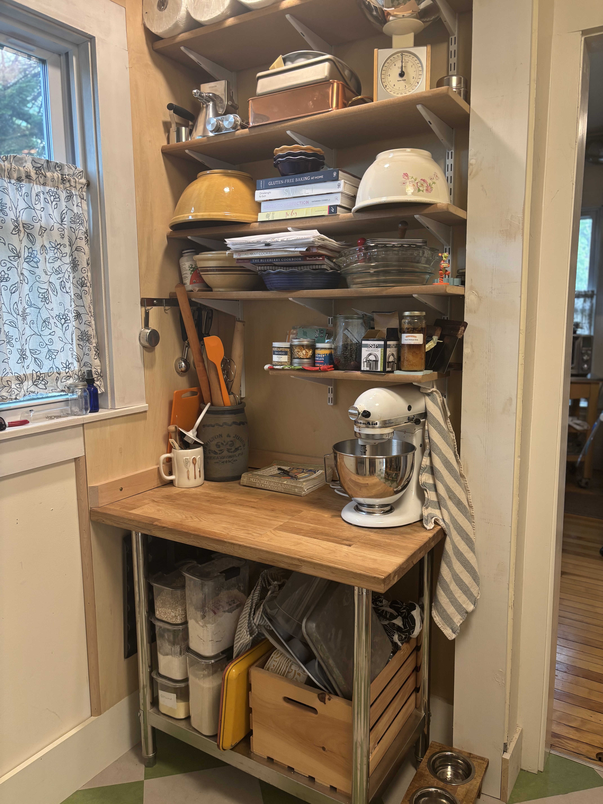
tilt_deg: -8.3
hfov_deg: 53.1
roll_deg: +0.6
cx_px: 302
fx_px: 604
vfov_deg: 67.3
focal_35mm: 26
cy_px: 402
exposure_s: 1/60
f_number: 1.6
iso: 125
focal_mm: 5.96
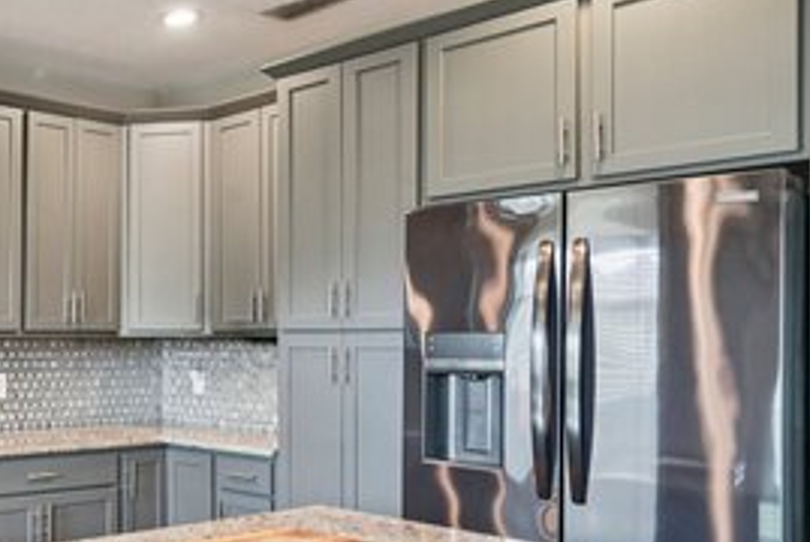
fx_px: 856
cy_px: 339
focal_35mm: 38
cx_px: -72
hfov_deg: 41.0
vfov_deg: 35.0
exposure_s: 1/10
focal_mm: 16
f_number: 8
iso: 800
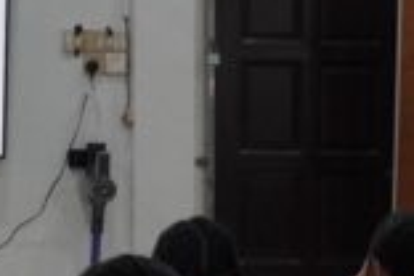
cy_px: 265
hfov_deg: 8.7
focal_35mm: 231
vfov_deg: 5.9
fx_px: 2656
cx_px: -188
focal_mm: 50
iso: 2000
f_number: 5.6
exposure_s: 1/160
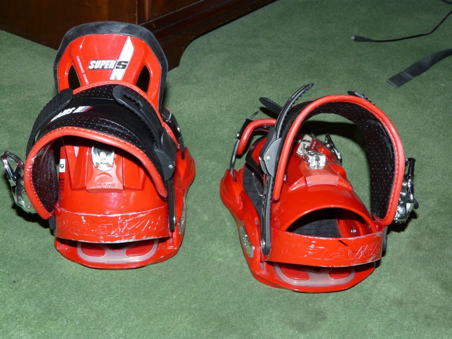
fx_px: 627
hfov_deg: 39.7
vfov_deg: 30.3
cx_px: 226
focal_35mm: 48
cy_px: 170
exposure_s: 1/40
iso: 100
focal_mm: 7.9
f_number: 3.2
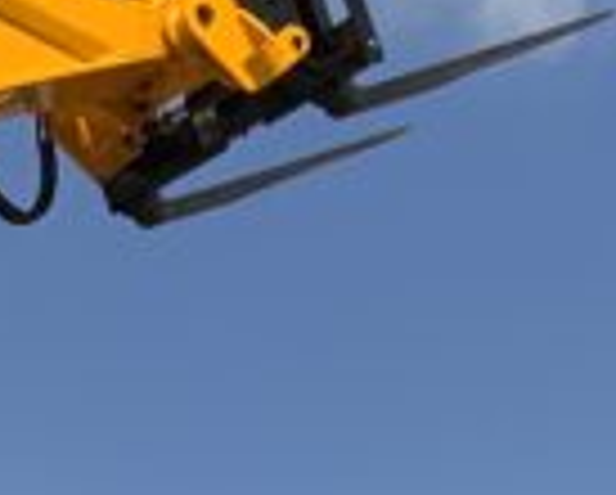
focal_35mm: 211
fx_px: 3852
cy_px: 1233
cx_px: -243
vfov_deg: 6.9
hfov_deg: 9.0
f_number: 1.8
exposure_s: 1/2538
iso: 20
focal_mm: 3
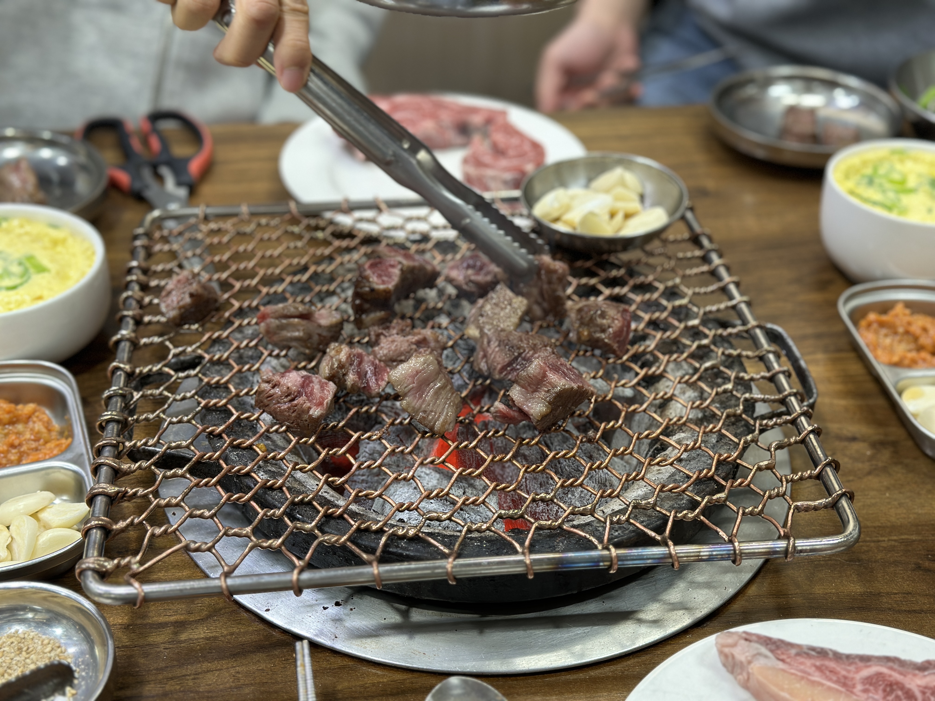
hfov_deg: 39.7
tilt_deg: -34.8
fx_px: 1297
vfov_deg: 30.3
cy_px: 350
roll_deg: -0.9
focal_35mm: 48
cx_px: 468
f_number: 1.78
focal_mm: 6.86
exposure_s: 1/60
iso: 160
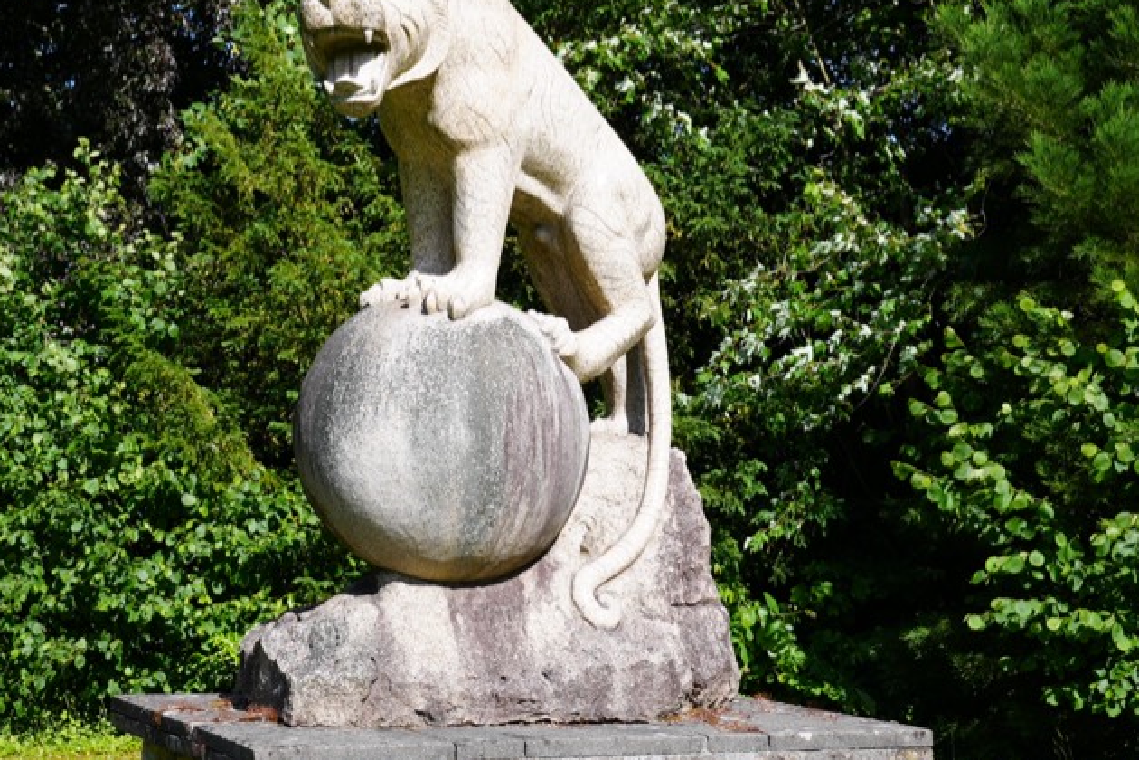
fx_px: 1930
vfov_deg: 21.8
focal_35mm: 61
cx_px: 407
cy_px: 93
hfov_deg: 32.7
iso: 80
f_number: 8
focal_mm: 32
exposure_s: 1/125
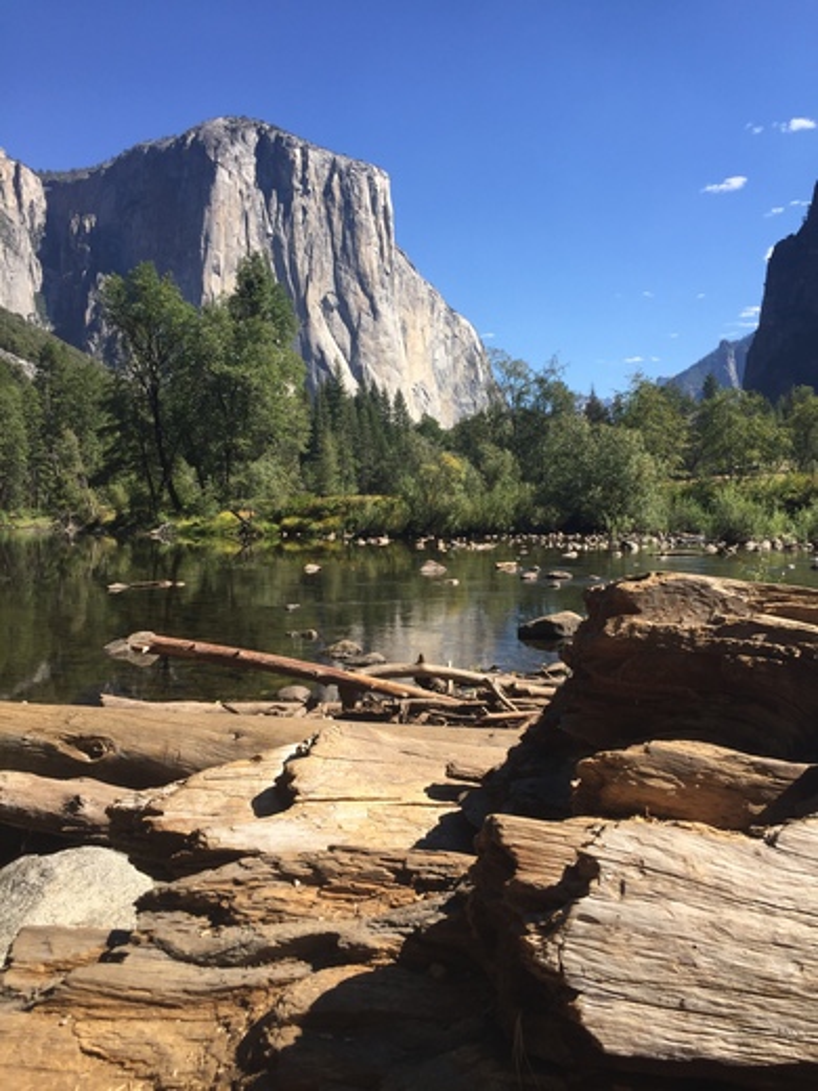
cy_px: 546
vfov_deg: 61.7
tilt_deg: -1.6
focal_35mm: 29
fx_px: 914
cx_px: 409
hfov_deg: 48.2
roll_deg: +2.0
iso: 32
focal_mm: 4.15
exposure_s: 1/1130
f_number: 2.2
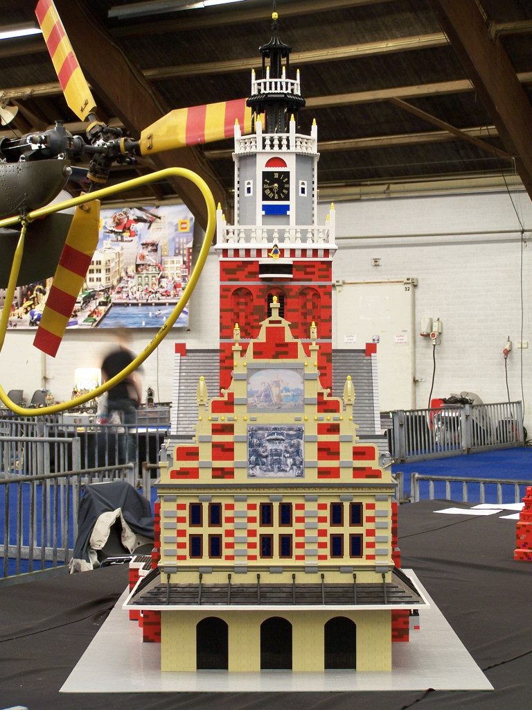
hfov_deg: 21.3
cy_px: 355
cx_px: 266
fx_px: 1414
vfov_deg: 28.2
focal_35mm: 69
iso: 80
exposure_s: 1/2
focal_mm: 11.5
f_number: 3.2
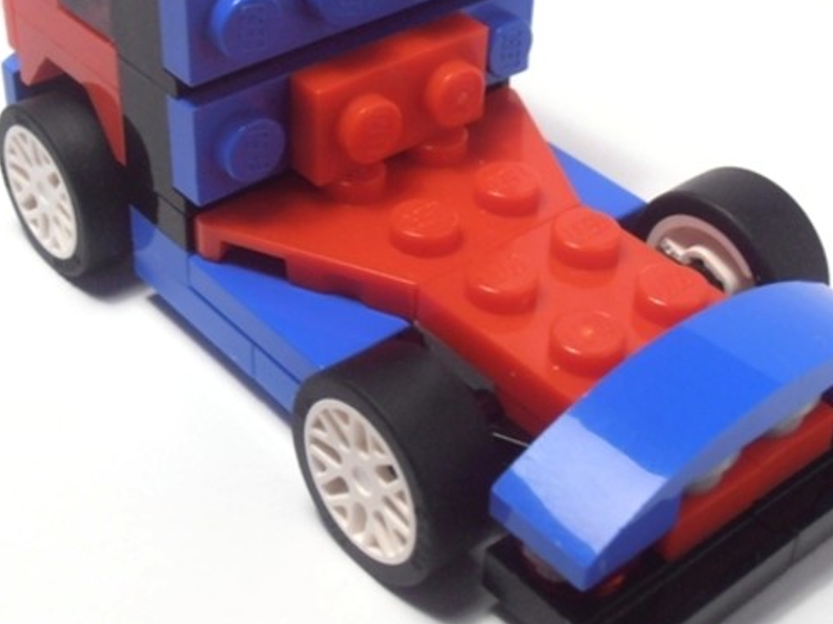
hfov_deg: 28.6
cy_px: 215
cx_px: 415
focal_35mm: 68
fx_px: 1636
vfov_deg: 21.5
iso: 80
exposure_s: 1/50
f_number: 3.9
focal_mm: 6.61
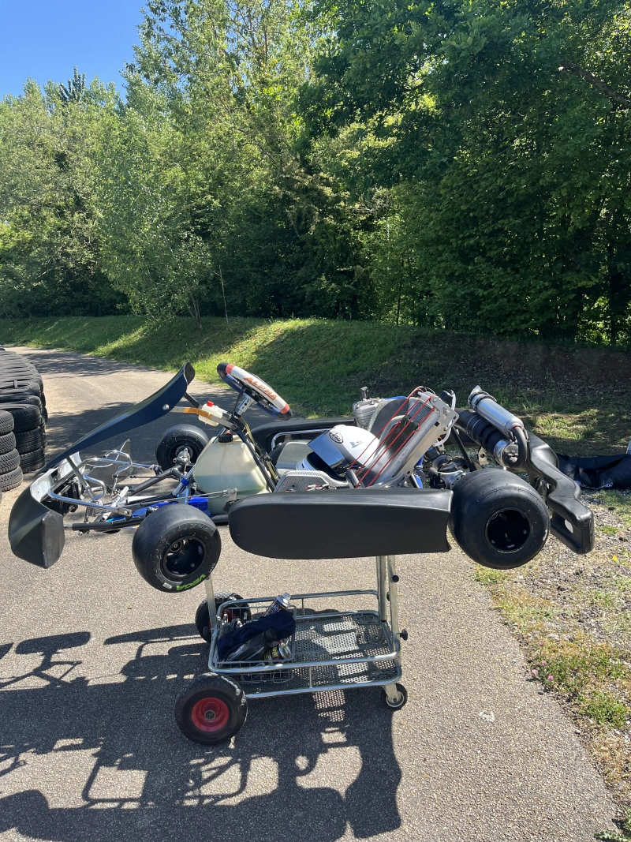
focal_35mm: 26
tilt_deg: -10.6
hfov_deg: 53.1
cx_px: 316
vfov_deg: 67.3
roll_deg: +1.8
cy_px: 421
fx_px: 632
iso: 50
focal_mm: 5.1
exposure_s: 1/967
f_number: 1.6
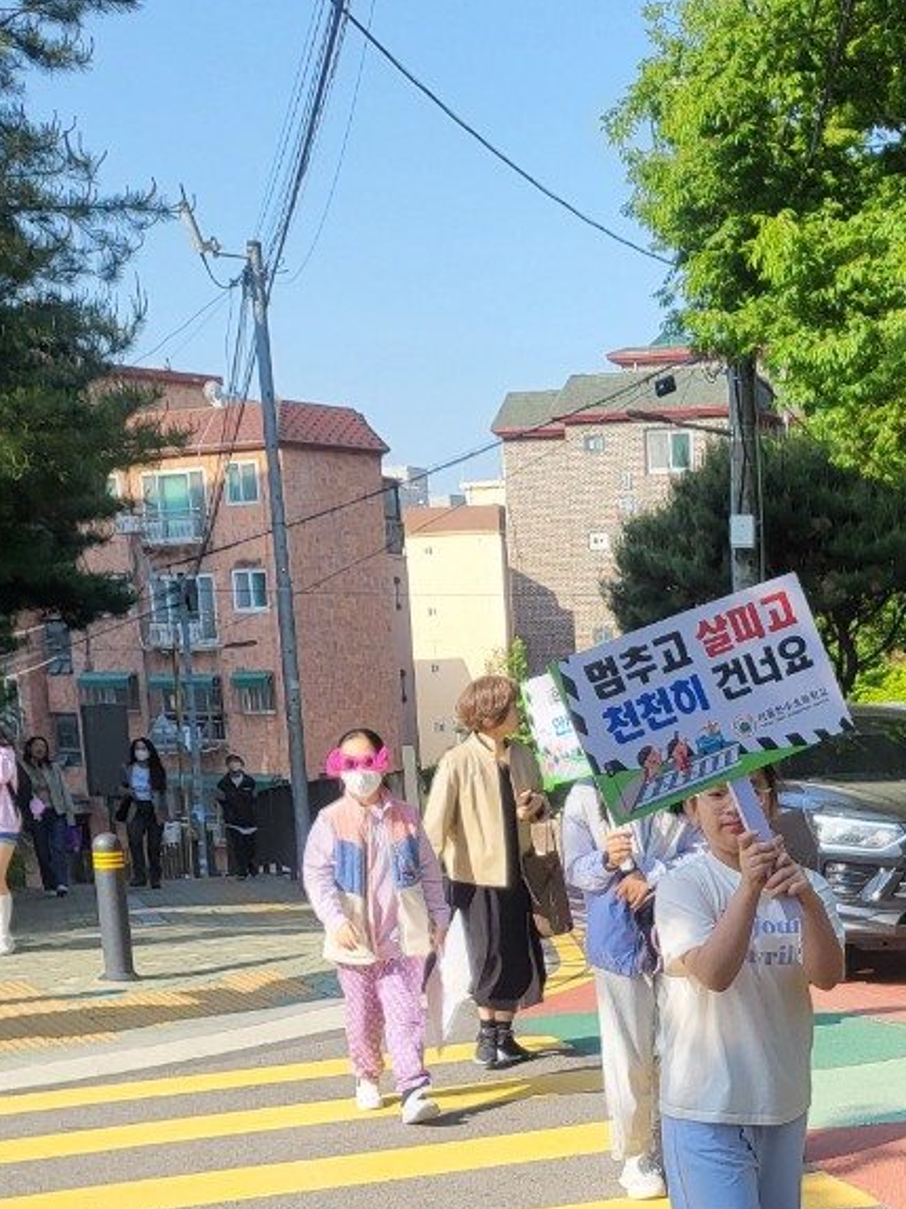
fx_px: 2026
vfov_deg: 31.8
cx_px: 999
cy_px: 1068
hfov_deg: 23.6
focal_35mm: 58
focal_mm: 4.25
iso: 50
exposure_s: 1/909
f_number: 1.8
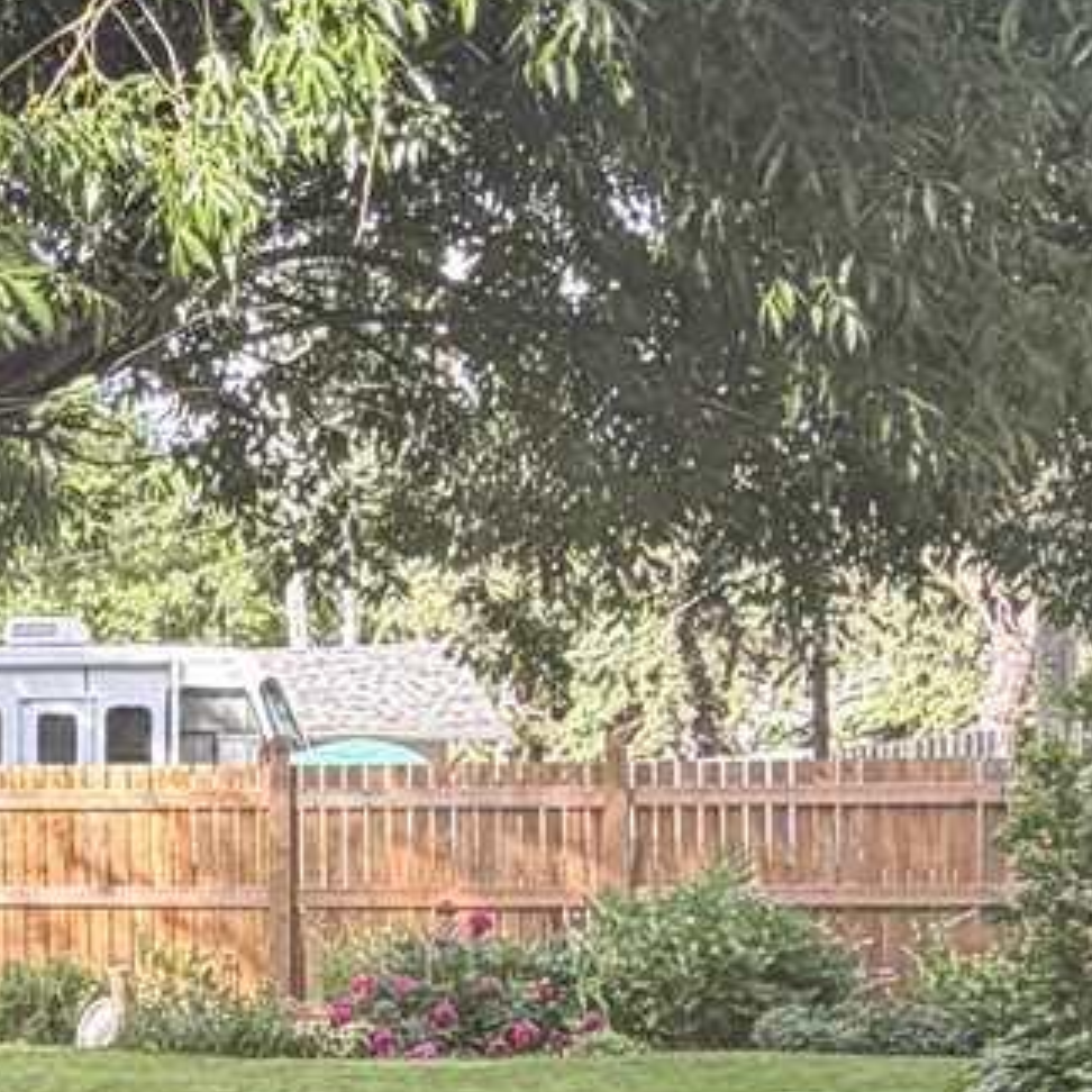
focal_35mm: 88
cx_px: -243
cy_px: 977
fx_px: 3141
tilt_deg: -1.0
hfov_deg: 18.6
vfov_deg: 19.4
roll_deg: +0.9
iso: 64
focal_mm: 2.22
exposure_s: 1/121
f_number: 2.2
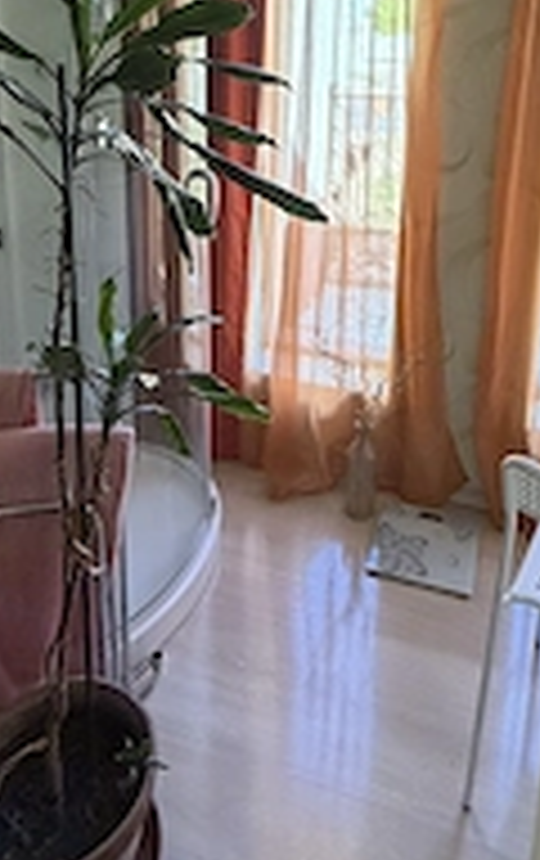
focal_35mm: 31
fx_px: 727
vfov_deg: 56.1
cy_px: 153
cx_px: 324
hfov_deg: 40.6
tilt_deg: -12.3
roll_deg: -2.5
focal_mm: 2.22
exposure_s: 1/81
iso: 320
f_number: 2.2
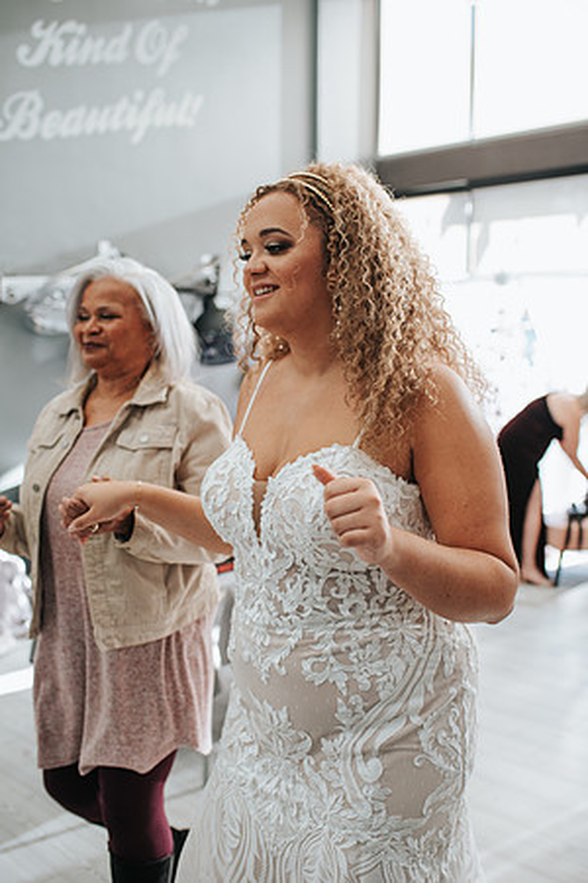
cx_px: 294
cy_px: 442
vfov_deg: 54.4
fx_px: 857
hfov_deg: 37.9
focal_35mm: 35
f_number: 2.8
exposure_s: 1/200
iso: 450
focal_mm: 35
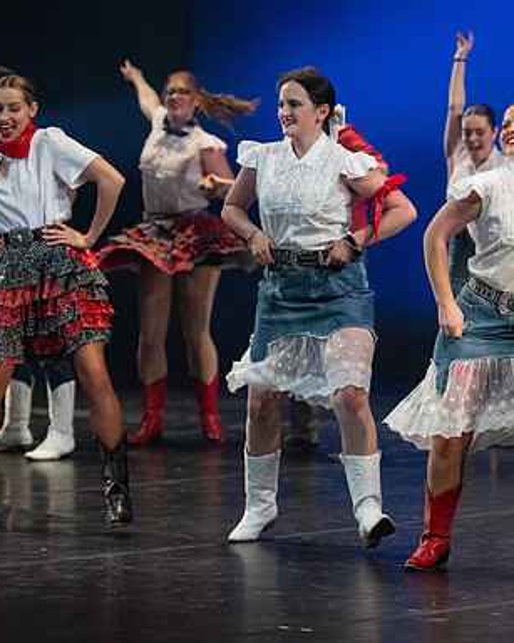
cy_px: 378
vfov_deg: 9.3
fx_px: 3938
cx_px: 471
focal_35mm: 207
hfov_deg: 7.4
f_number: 2.8
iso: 5000
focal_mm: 122
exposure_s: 1/800
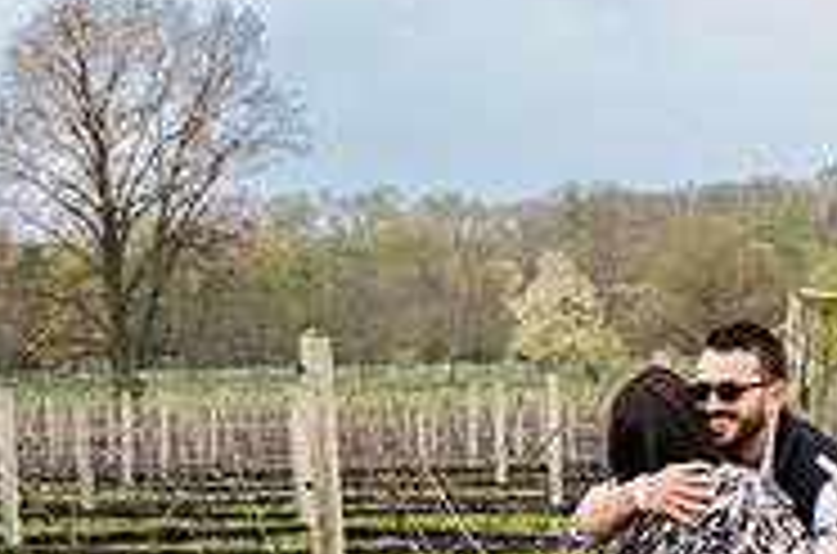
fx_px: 3479
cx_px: 893
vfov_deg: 9.1
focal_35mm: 150
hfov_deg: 13.5
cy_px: 508
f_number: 4
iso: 64
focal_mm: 46
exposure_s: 1/125
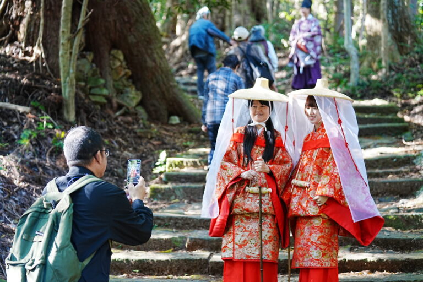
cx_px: 212
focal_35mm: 72
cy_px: 141
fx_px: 846
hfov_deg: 28.1
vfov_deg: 18.9
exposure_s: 1/80
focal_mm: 72
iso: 1600
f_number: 2.8
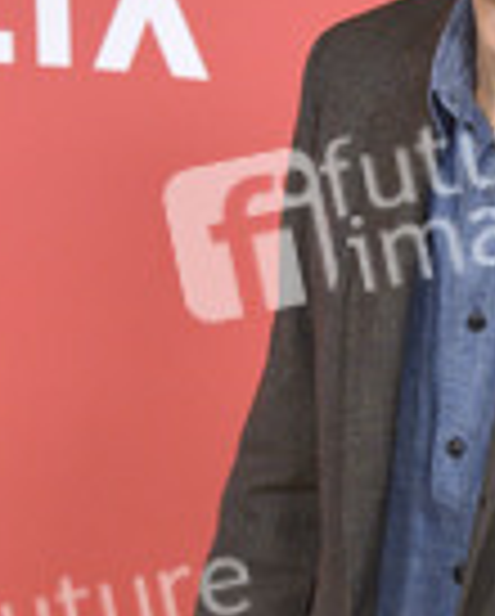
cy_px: 441
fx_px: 3508
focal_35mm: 192
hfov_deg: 8.0
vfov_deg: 10.0
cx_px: 529
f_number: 6.3
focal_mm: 70
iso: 1600
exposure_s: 1/320
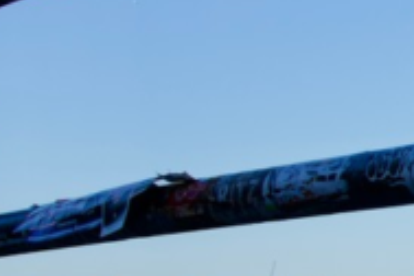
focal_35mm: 97
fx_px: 1115
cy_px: 66
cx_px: 531
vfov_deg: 14.0
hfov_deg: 19.5
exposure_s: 1/250
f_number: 9
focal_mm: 26
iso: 160
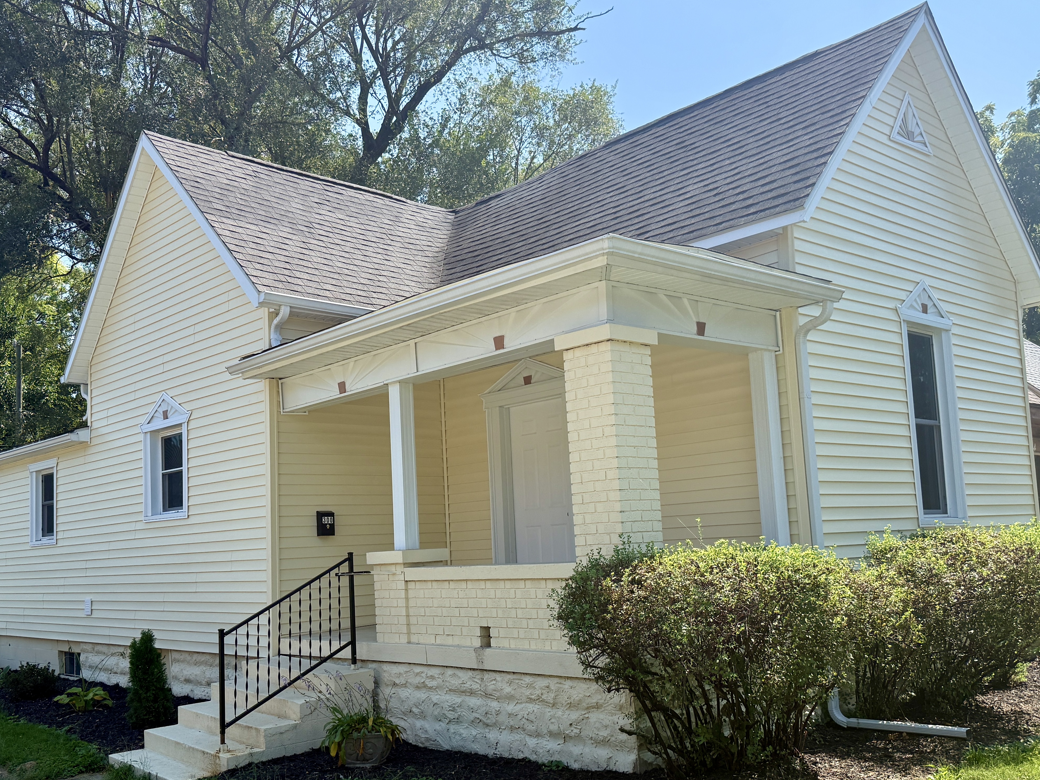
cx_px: 457
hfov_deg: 59.8
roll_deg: +2.8
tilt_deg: +5.1
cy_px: 448
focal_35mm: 30
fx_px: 901
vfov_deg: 46.7
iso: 100
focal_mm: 6.76
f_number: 1.78
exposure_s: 1/3425
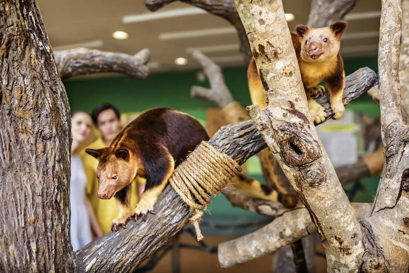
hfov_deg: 54.4
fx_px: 398
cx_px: 204
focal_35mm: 35
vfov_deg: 37.9
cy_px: 136
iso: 400
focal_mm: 35
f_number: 2
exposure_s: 1/250
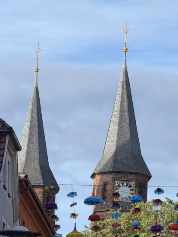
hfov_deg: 8.0
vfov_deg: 10.6
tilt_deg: +11.9
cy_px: 161
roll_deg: -1.3
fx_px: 1276
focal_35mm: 186
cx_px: 142
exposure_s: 1/638
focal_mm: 16.89
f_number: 2.8
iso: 40
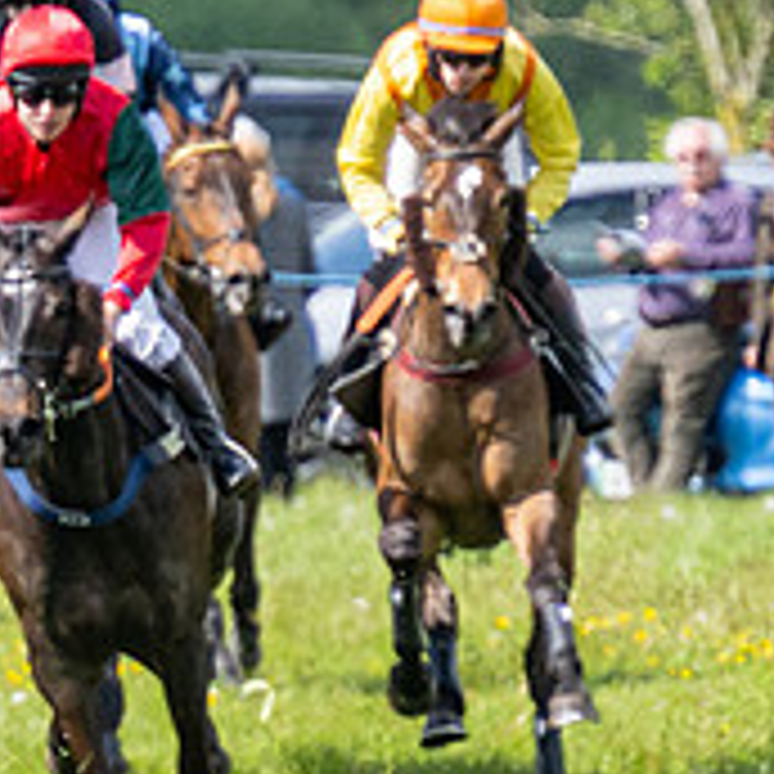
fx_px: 34379
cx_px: -515
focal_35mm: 1359
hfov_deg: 1.3
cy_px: 658
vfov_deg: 1.3
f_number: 4
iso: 400
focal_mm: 200
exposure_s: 1/2500
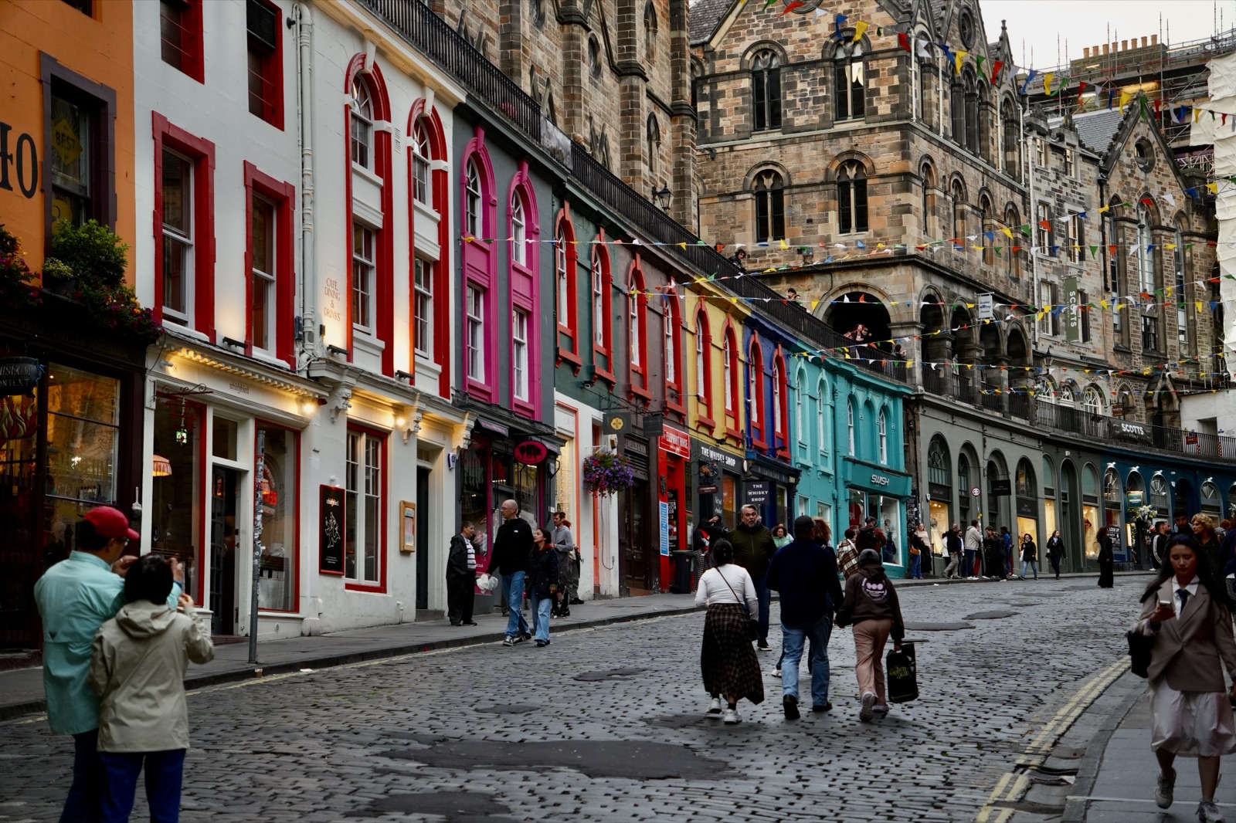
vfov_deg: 23.2
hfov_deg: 34.3
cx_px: 618
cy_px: 412
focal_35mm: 58
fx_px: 2003
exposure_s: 1/200
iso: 640
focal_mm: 38.9
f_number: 2.8
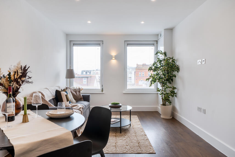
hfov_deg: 73.7
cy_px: 78
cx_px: 118
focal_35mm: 24
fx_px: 157
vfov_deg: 53.1
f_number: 9
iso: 250
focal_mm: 16
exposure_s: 1/3
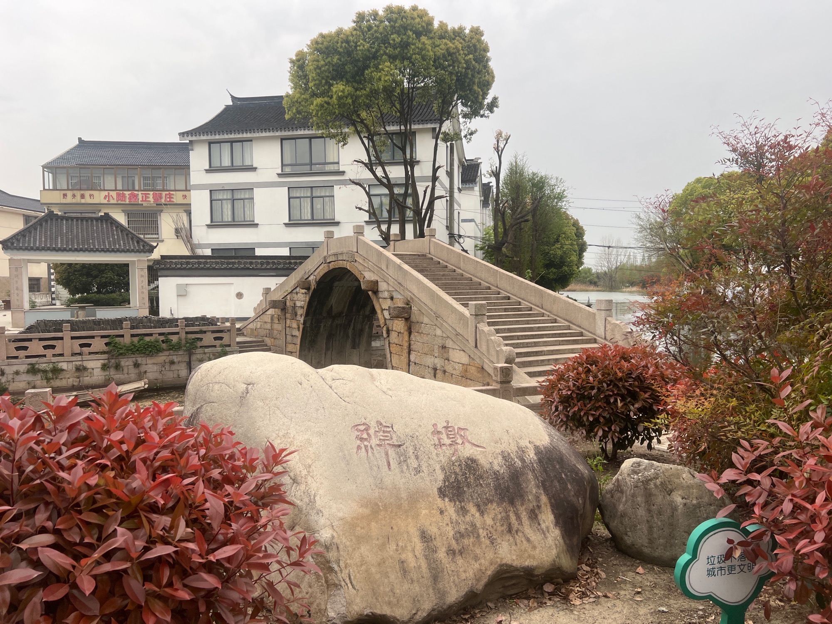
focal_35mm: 26
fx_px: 625
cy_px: 312
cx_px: 416
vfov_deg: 53.1
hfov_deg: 67.3
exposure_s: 1/374
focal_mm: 5.7
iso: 50
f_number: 1.5
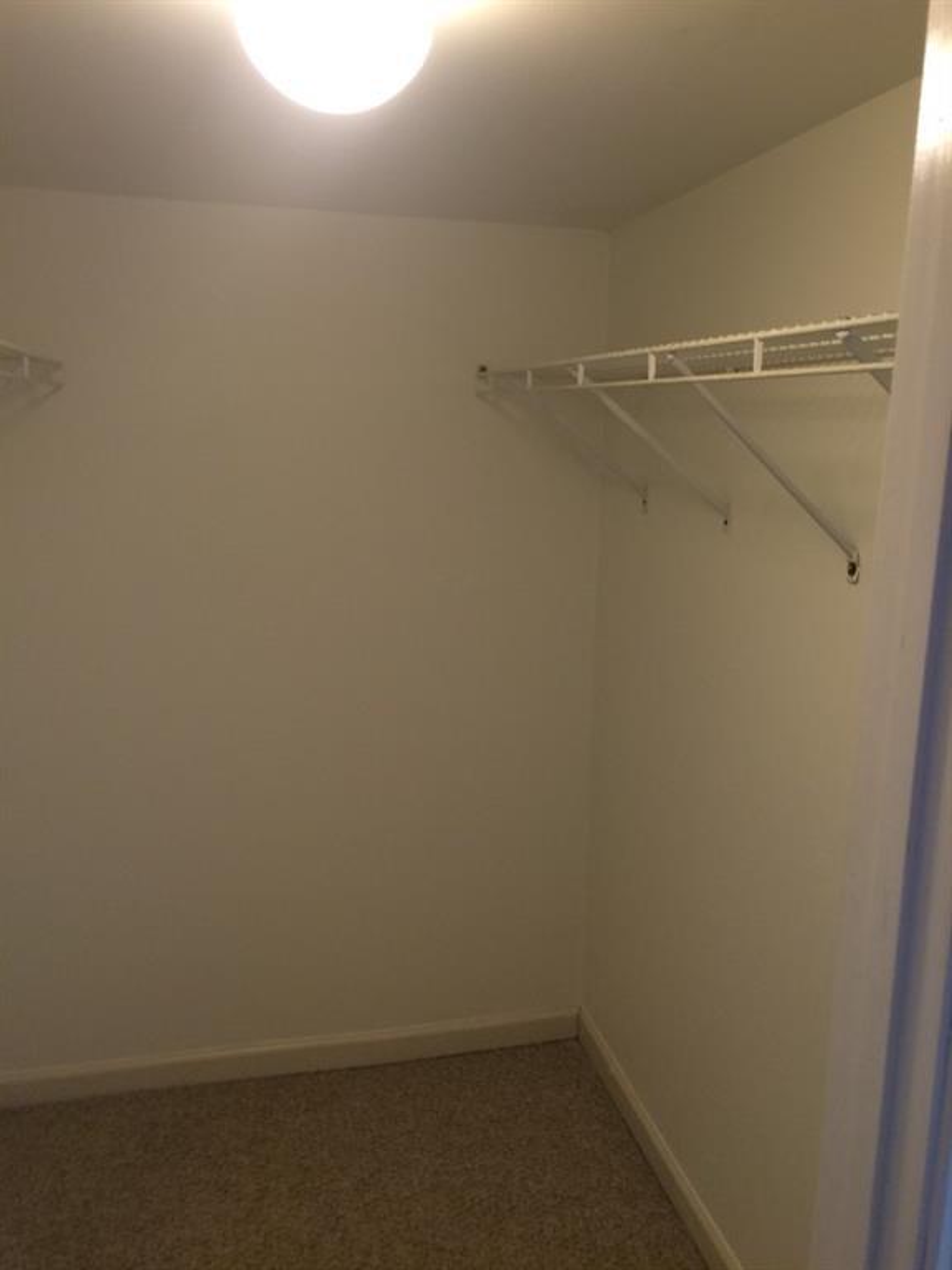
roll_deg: -1.6
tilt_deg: -11.8
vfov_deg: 61.7
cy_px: 635
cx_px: 476
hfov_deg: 48.2
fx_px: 1063
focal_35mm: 29
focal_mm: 4.15
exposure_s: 1/30
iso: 100
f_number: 2.2
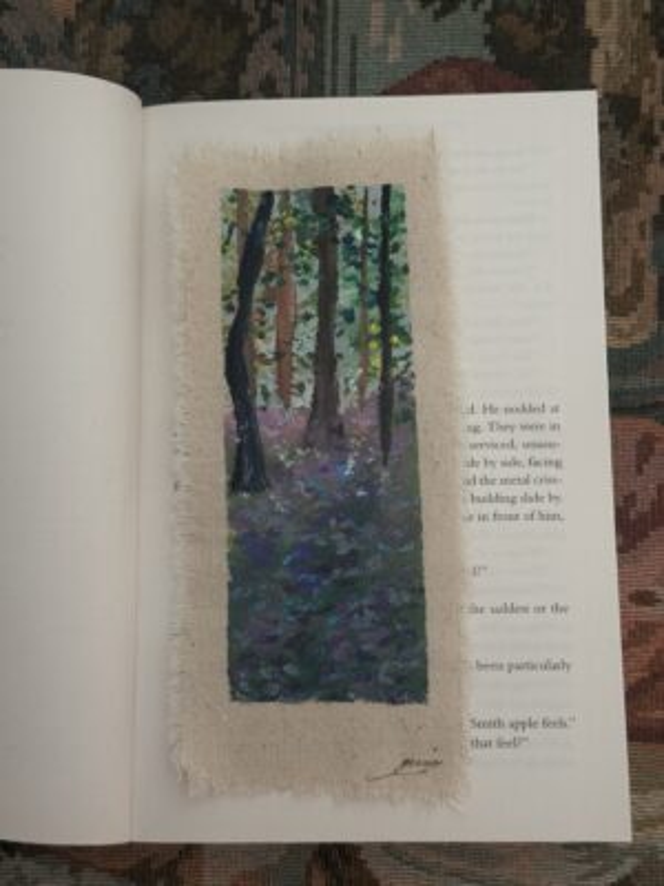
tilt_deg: -78.5
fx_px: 1228
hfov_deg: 30.3
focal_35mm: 48
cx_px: 332
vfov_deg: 39.7
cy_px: 443
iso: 250
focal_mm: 6.76
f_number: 1.78
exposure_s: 1/54
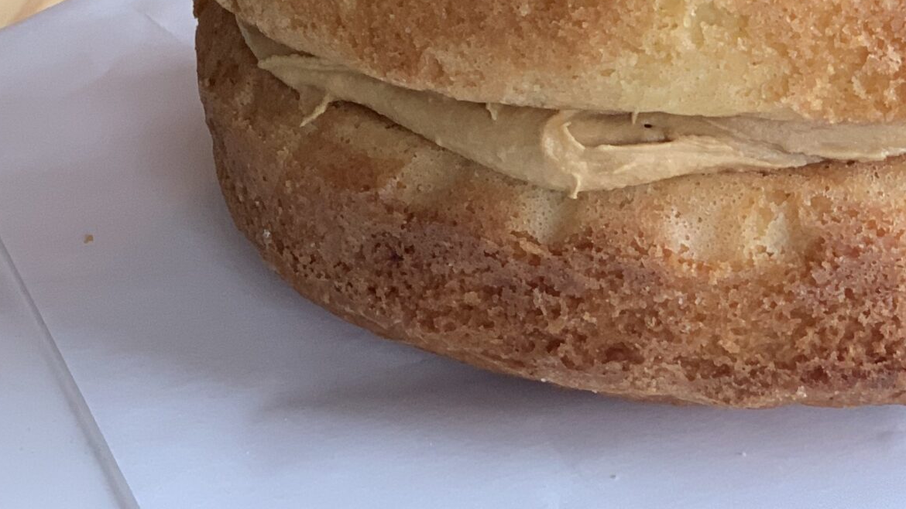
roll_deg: +0.4
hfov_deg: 17.3
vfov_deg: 9.4
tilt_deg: -14.9
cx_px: 436
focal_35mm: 124
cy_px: -357
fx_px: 2979
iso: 125
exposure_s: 1/50
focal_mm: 6
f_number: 2.4
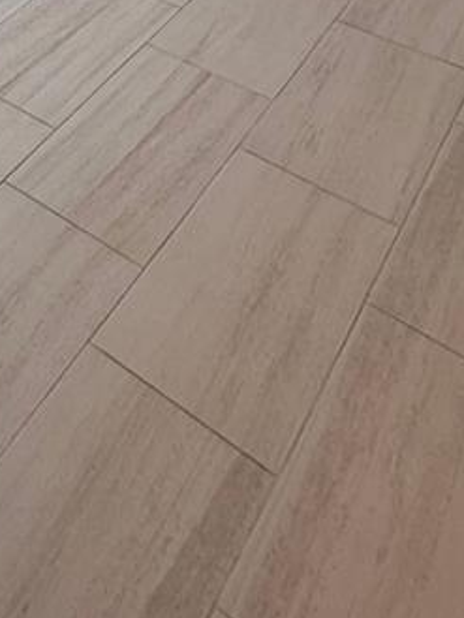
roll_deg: +1.0
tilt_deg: -21.5
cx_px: -175
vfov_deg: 29.8
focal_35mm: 51
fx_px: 911
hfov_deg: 24.2
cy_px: -188
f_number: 2.2
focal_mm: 2.22
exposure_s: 1/120
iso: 125
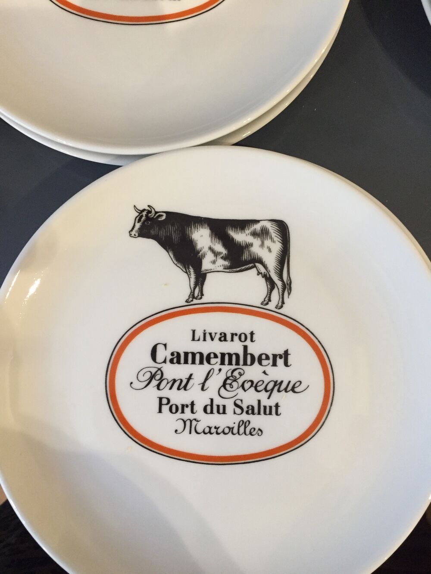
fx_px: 481
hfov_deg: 48.2
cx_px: 216
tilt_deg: -85.5
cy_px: 287
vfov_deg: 61.7
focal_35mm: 29
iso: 250
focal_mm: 4.15
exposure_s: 1/33
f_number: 2.2
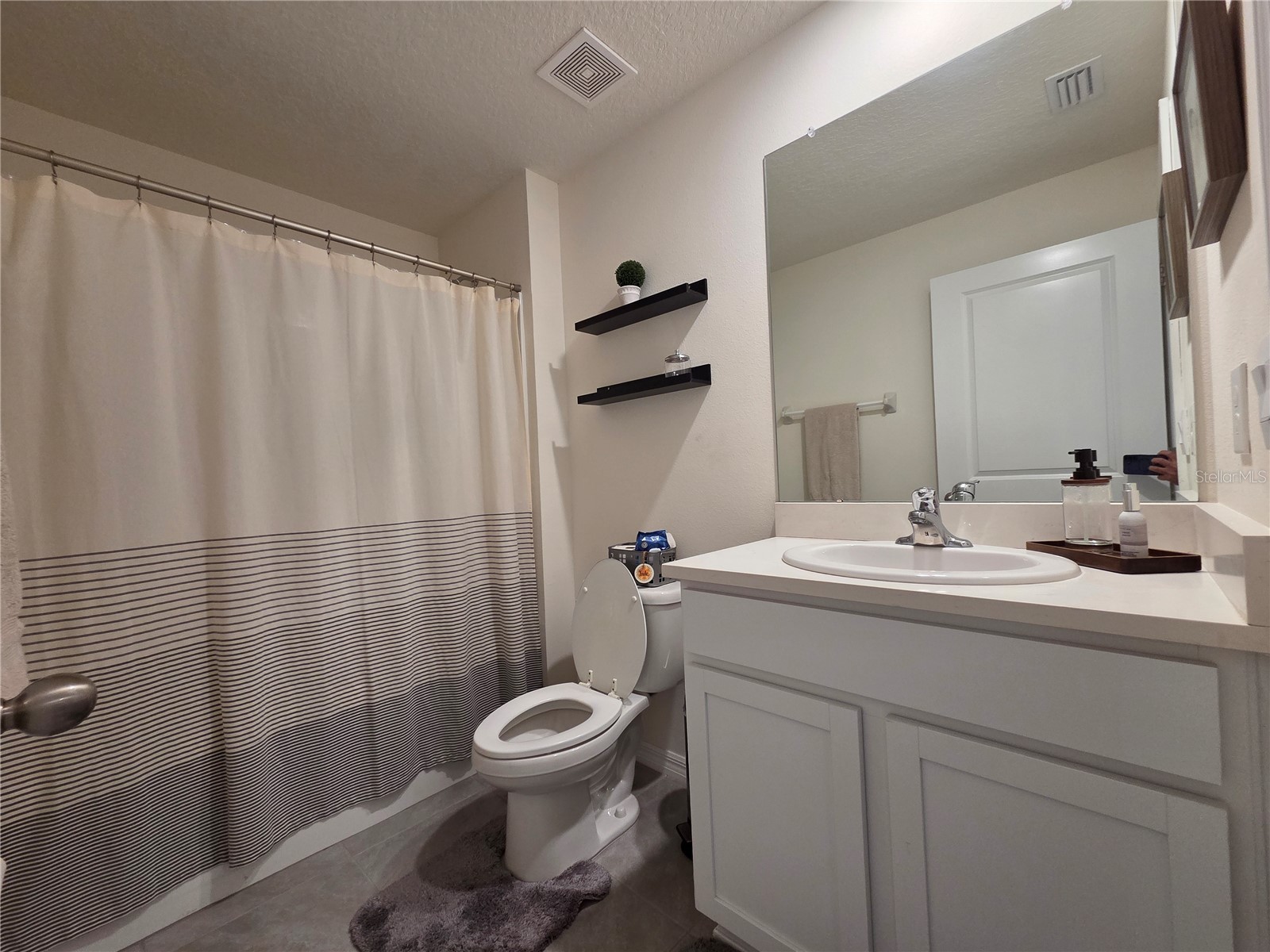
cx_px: 635
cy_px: 476
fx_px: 477
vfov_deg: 89.9
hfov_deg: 106.2
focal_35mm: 13
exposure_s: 1/60
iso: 250
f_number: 2.2
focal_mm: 2.2
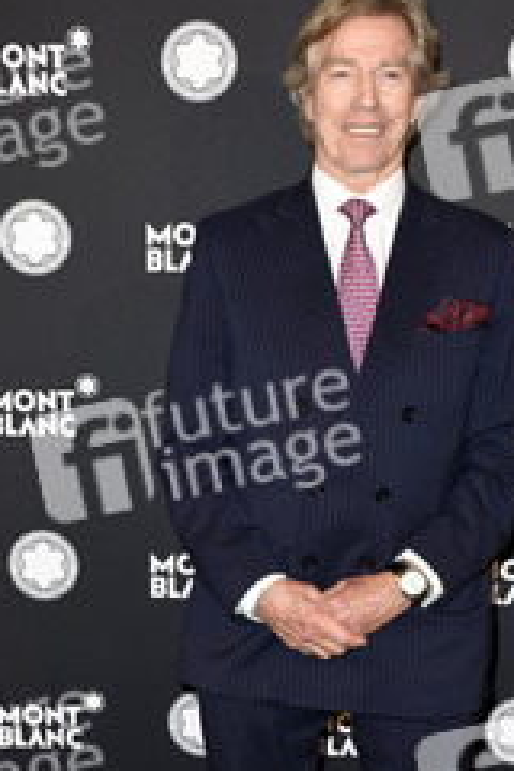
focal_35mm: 80
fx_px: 1713
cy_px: 607
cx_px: 289
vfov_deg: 25.0
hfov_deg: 17.1
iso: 500
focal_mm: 32
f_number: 6.3
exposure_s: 1/160
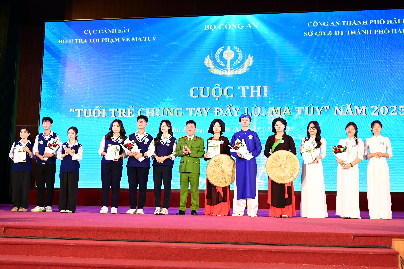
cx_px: 202
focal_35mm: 42
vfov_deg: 31.9
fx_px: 471
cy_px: 134
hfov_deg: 46.4
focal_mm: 42
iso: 1250
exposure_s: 1/200
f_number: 4
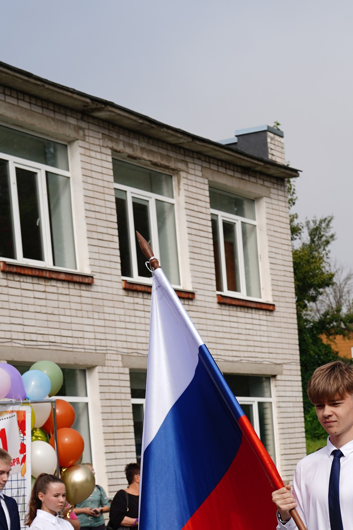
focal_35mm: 88
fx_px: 1295
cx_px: 380
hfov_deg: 15.2
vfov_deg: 22.5
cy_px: 494
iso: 64
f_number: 4.5
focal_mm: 38
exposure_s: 1/500
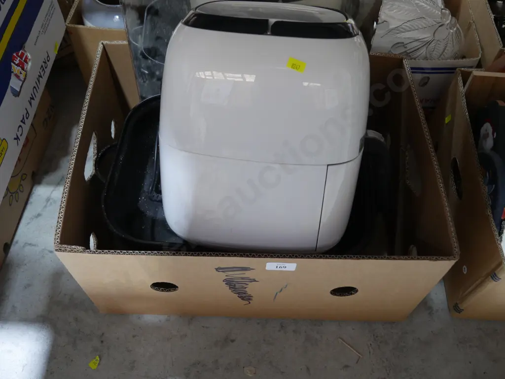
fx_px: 467
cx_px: 252
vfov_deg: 44.2
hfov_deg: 56.8
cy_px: 190
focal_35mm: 32
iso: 1000
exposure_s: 1/60
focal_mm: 16
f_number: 3.6
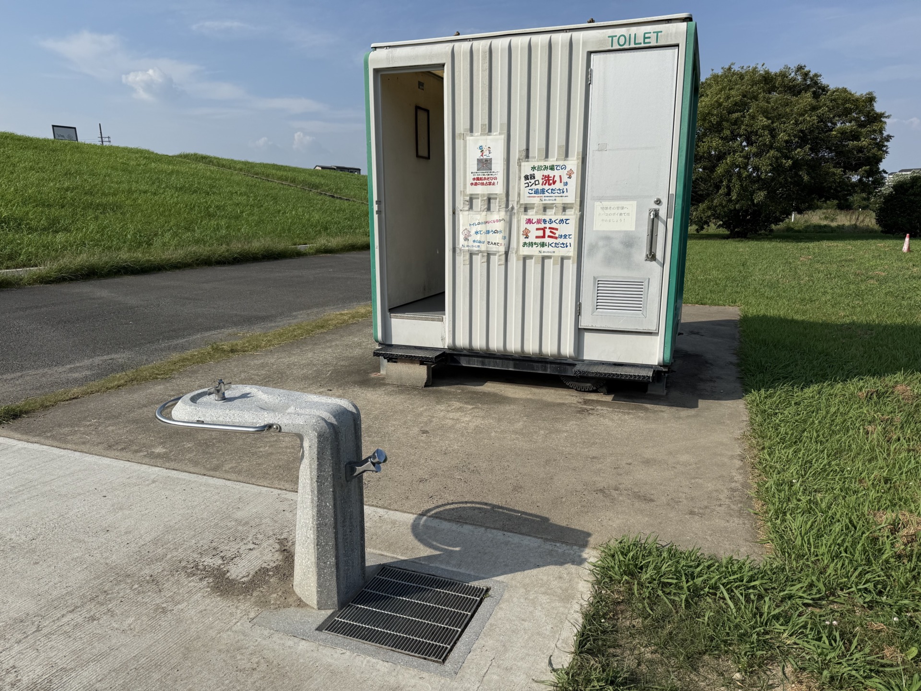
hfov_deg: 71.6
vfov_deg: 56.8
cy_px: 346
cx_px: 460
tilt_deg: -12.6
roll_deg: +1.1
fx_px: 639
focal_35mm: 24
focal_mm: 6.76
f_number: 1.78
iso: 80
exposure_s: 1/8130
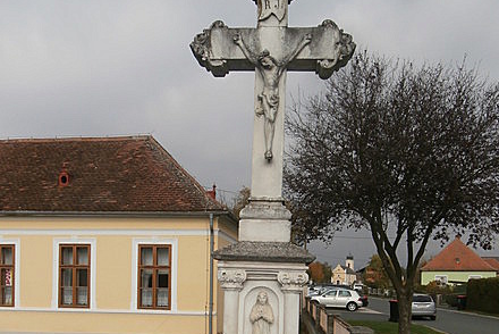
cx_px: 246
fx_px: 472
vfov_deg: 37.4
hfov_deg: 55.8
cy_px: 273
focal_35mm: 34
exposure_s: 1/1600
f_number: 3
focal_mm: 4.2
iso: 100
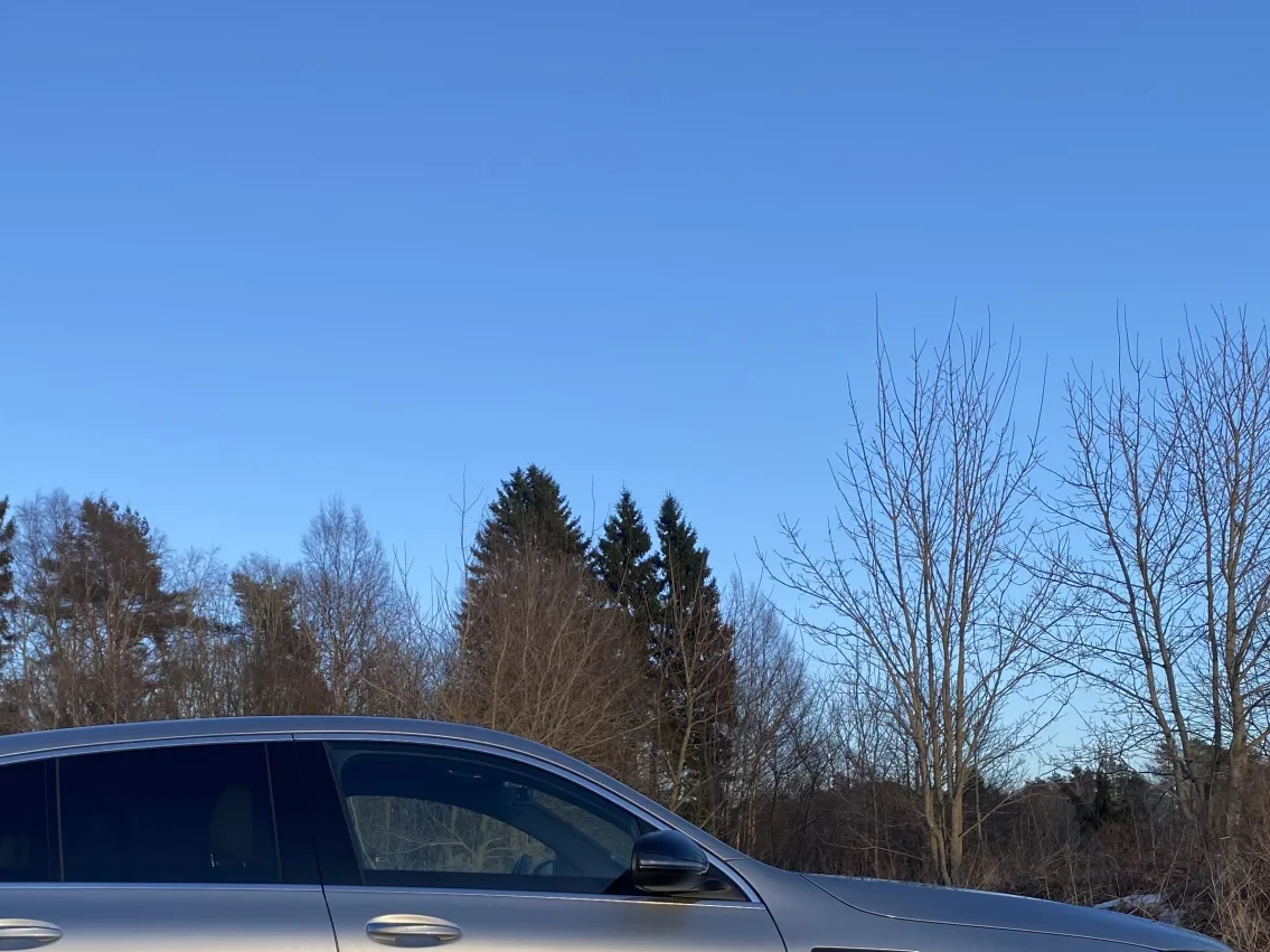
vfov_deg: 31.9
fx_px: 1614
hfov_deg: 42.1
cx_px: 370
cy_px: 783
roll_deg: +2.3
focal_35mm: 44
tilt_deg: +5.0
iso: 32
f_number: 1.8
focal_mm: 4.25
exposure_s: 1/864
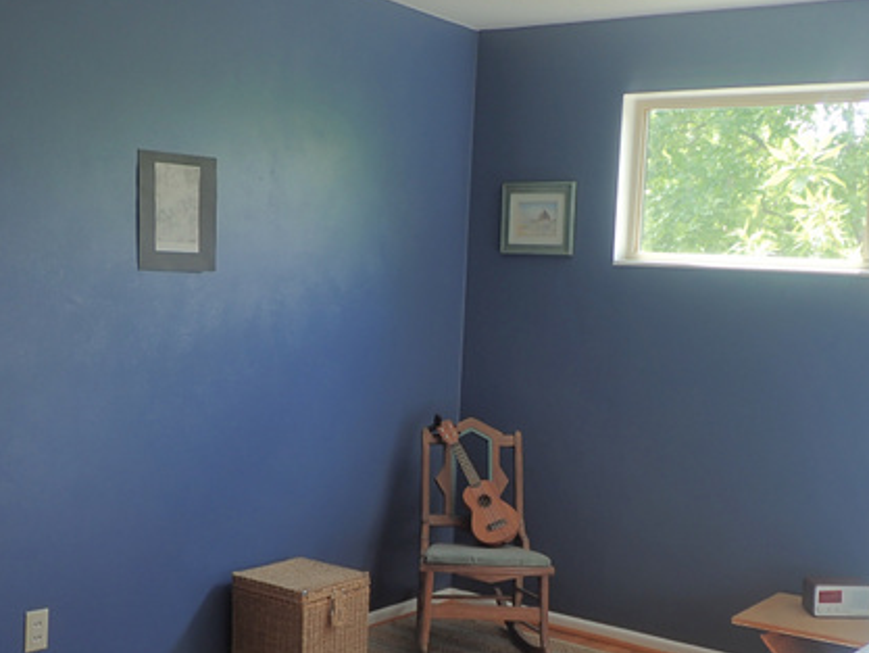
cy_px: 438
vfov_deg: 31.3
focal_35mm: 46
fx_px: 1155
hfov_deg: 41.1
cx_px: 494
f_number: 2.3
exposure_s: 1/50
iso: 200
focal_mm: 5.5
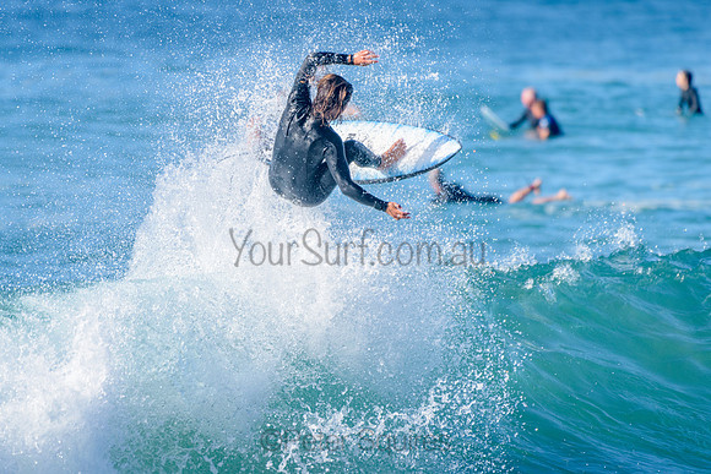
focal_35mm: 613
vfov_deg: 2.2
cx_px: 328
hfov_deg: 3.4
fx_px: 12105
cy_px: 220
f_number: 5.6
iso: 320
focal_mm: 500
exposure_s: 1/2000
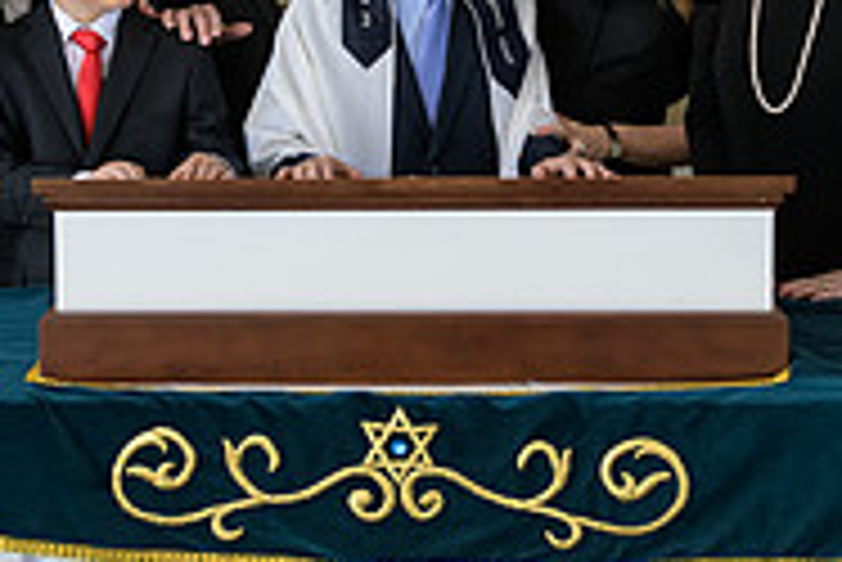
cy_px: -29
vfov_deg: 13.6
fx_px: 2317
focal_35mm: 99
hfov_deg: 20.6
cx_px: 441
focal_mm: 32
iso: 400
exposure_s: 1/125
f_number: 3.2
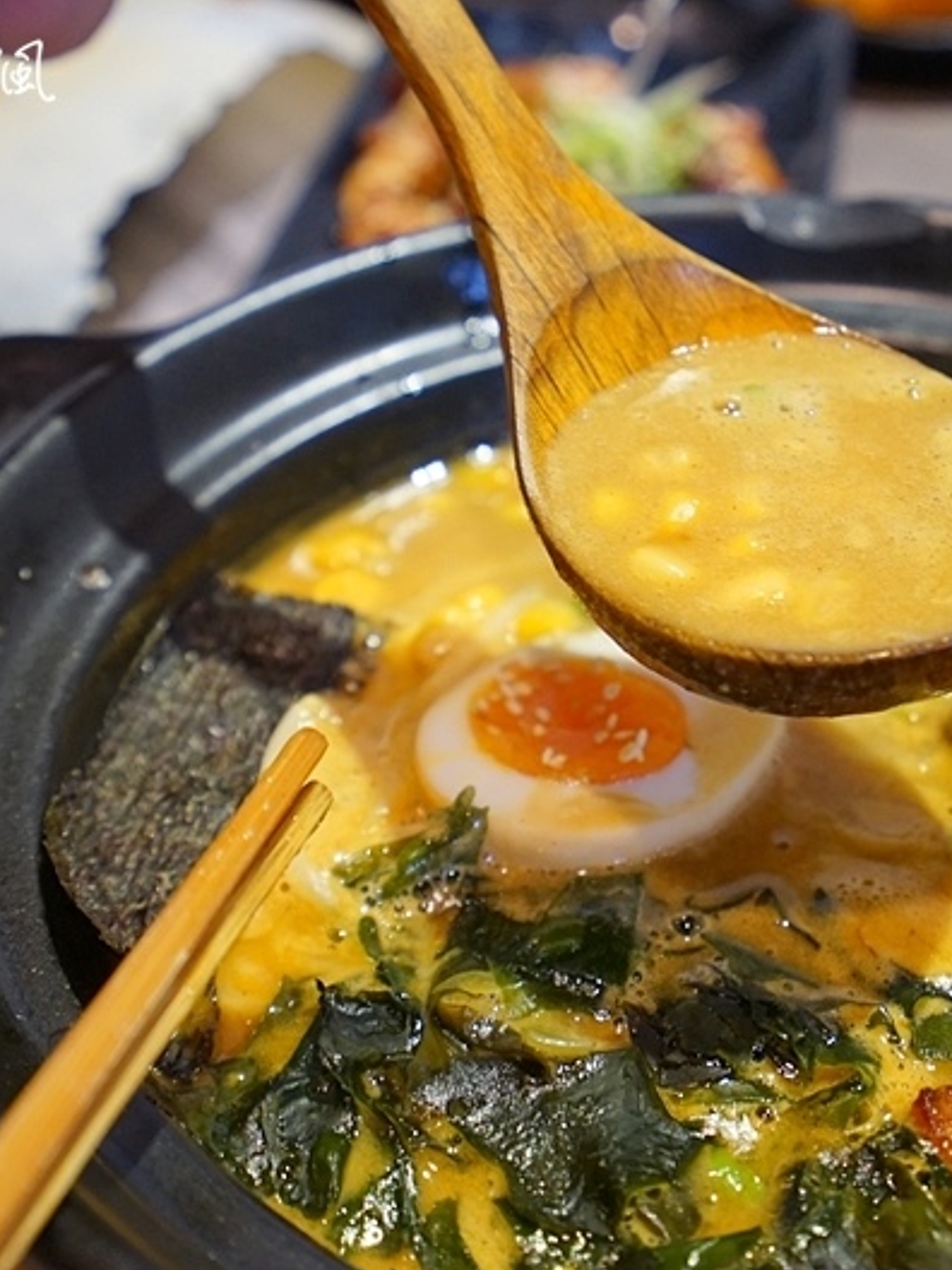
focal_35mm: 51
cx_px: 534
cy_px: 636
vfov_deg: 37.5
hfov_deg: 28.5
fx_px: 1870
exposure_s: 1/30
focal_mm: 35
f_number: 5.6
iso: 1250
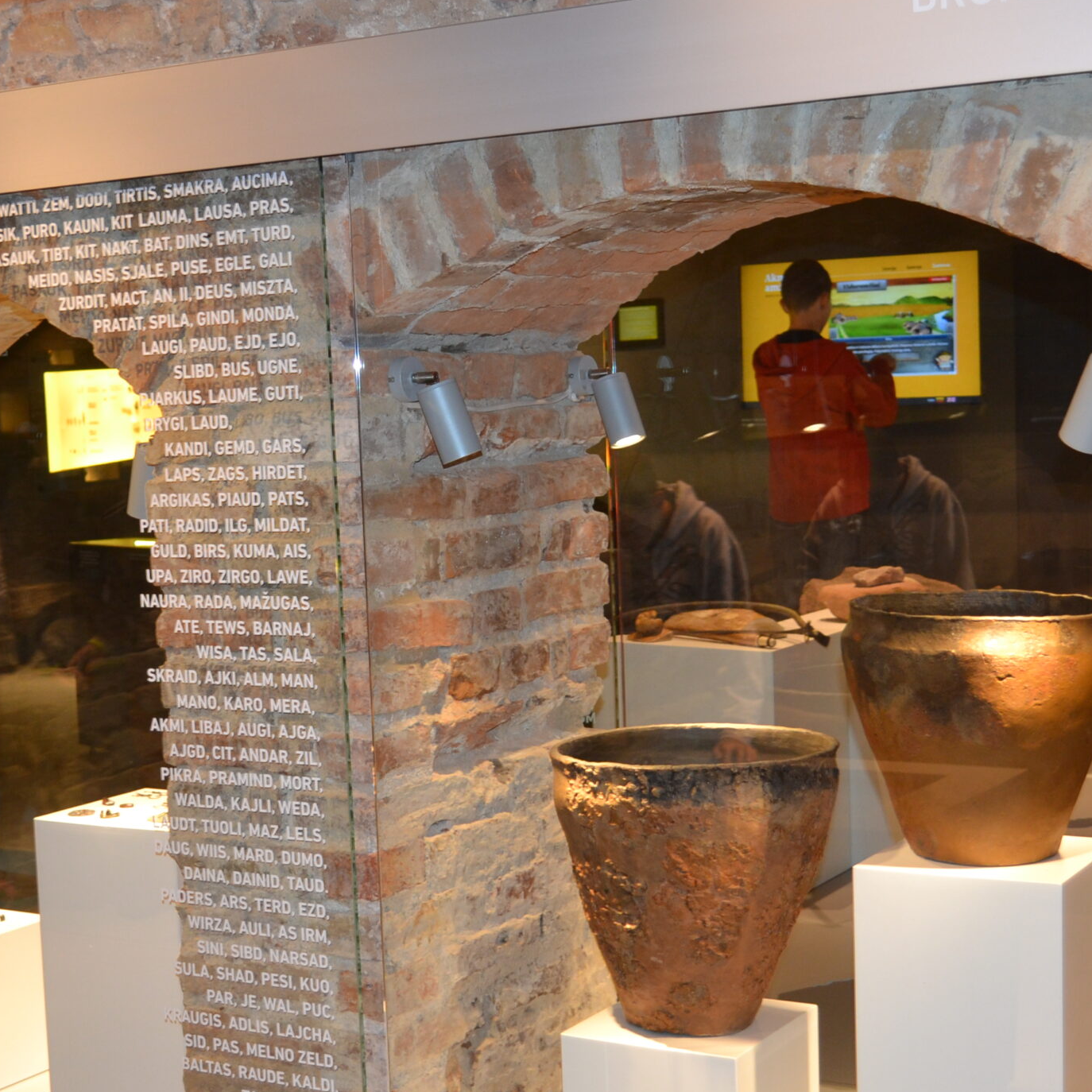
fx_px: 2034
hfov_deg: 30.0
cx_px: 540
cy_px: 618
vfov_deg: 30.0
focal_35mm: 57
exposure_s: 1/60
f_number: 4
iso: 450
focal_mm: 24
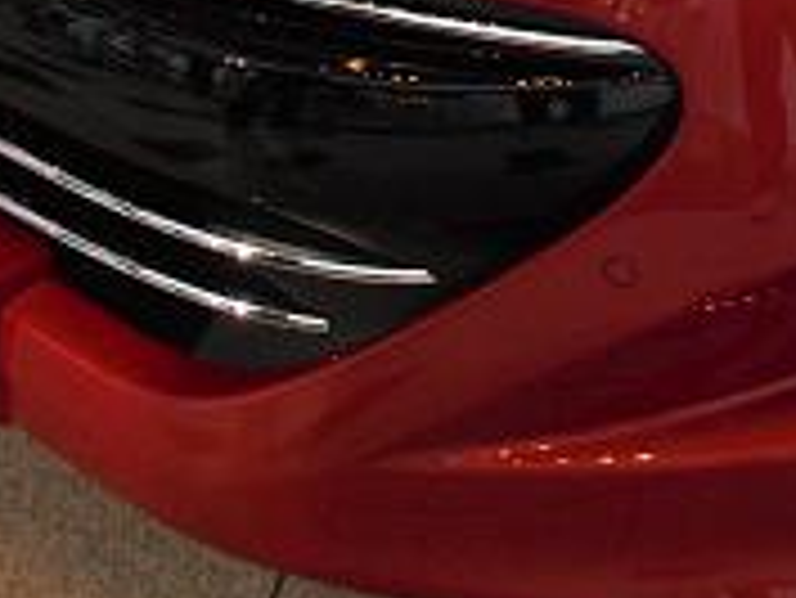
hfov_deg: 15.5
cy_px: -319
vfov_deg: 11.3
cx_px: 708
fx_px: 2899
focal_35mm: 126
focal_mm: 6.3
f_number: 3.1
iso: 200
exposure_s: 1/80
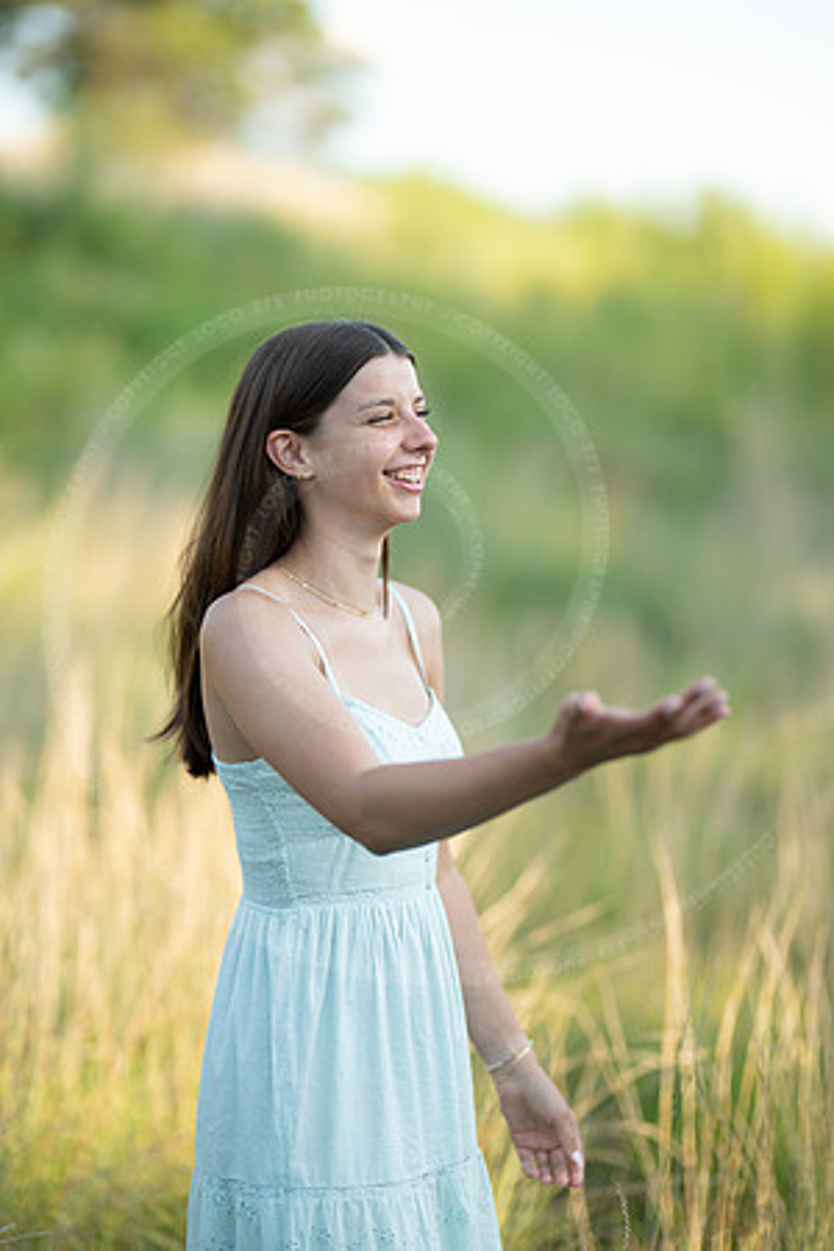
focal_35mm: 85
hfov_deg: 16.1
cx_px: 417
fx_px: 2954
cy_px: 626
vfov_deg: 23.9
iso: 160
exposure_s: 1/1600
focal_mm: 85
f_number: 1.2
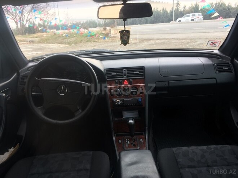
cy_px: 89
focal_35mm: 29
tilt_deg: -16.8
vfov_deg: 48.2
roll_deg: +2.4
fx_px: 199
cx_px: 119
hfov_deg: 61.7
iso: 32
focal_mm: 4.15
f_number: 2.2
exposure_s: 1/119
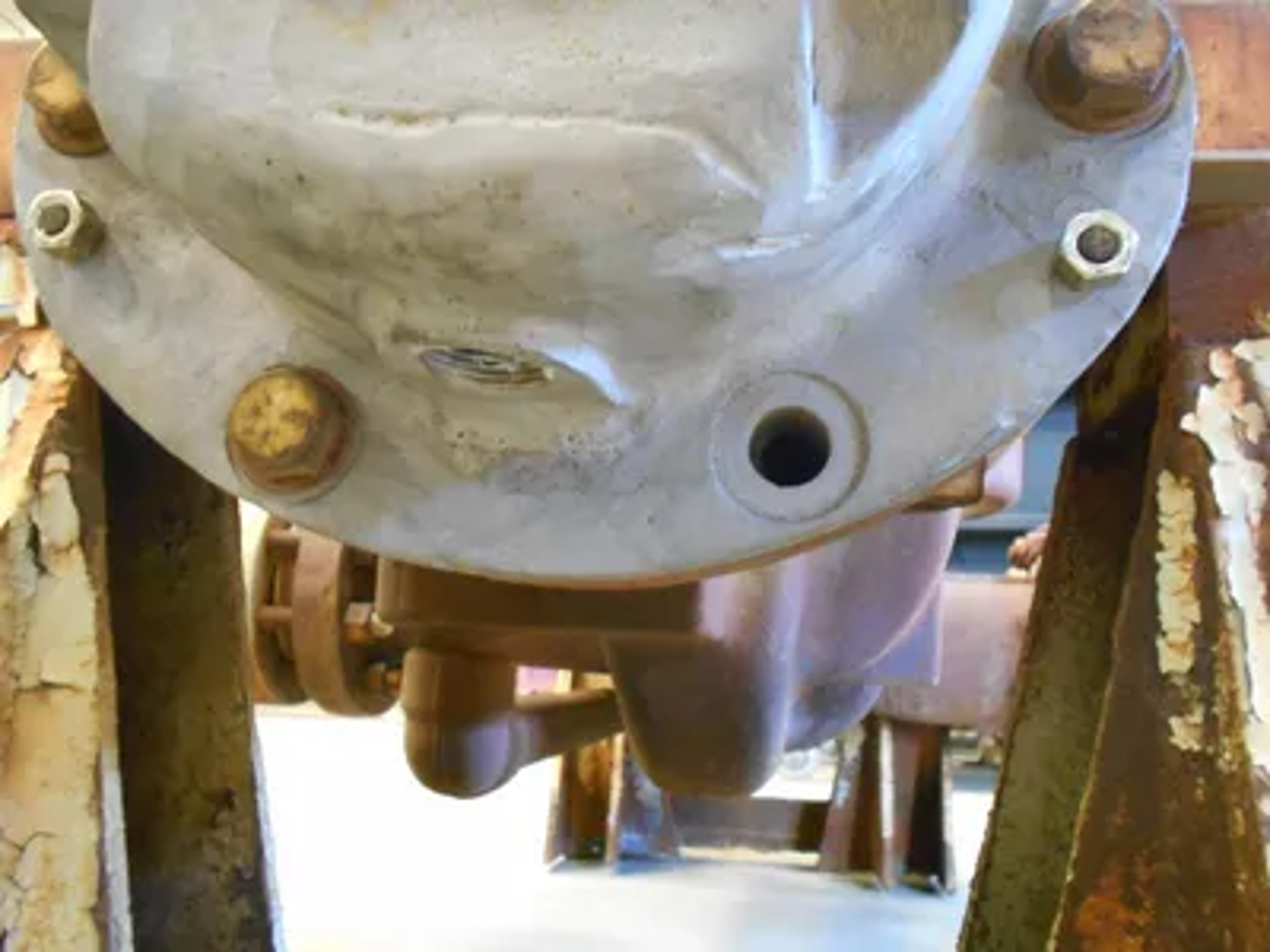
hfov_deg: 60.0
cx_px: 635
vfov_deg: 46.8
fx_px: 1101
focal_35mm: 30
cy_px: 476
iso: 640
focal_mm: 5.1
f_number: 3.4
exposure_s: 1/8
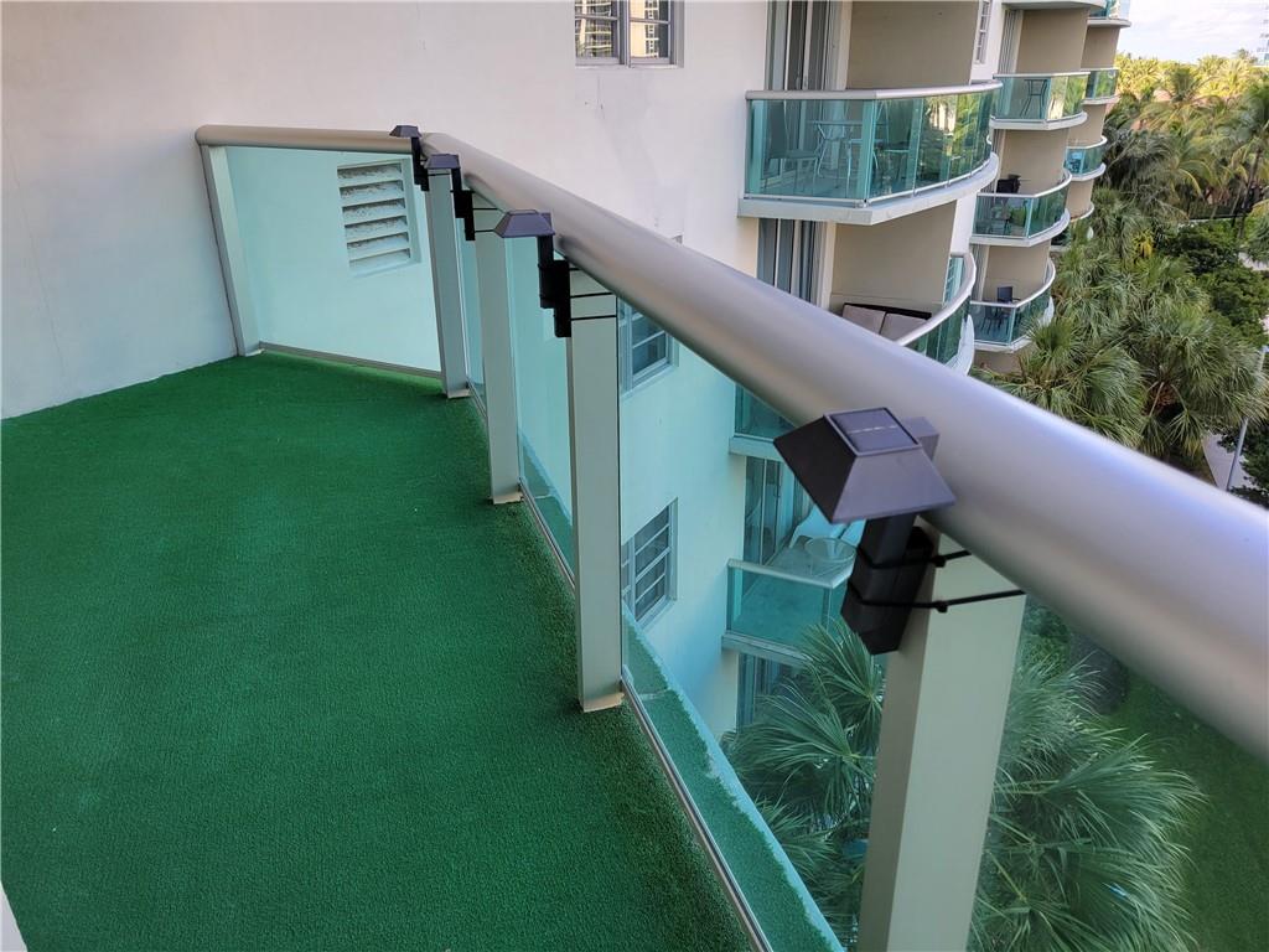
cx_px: 634
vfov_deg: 53.1
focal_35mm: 26
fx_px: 953
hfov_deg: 67.3
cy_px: 476
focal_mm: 5.4
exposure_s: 1/298
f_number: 1.8
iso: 40
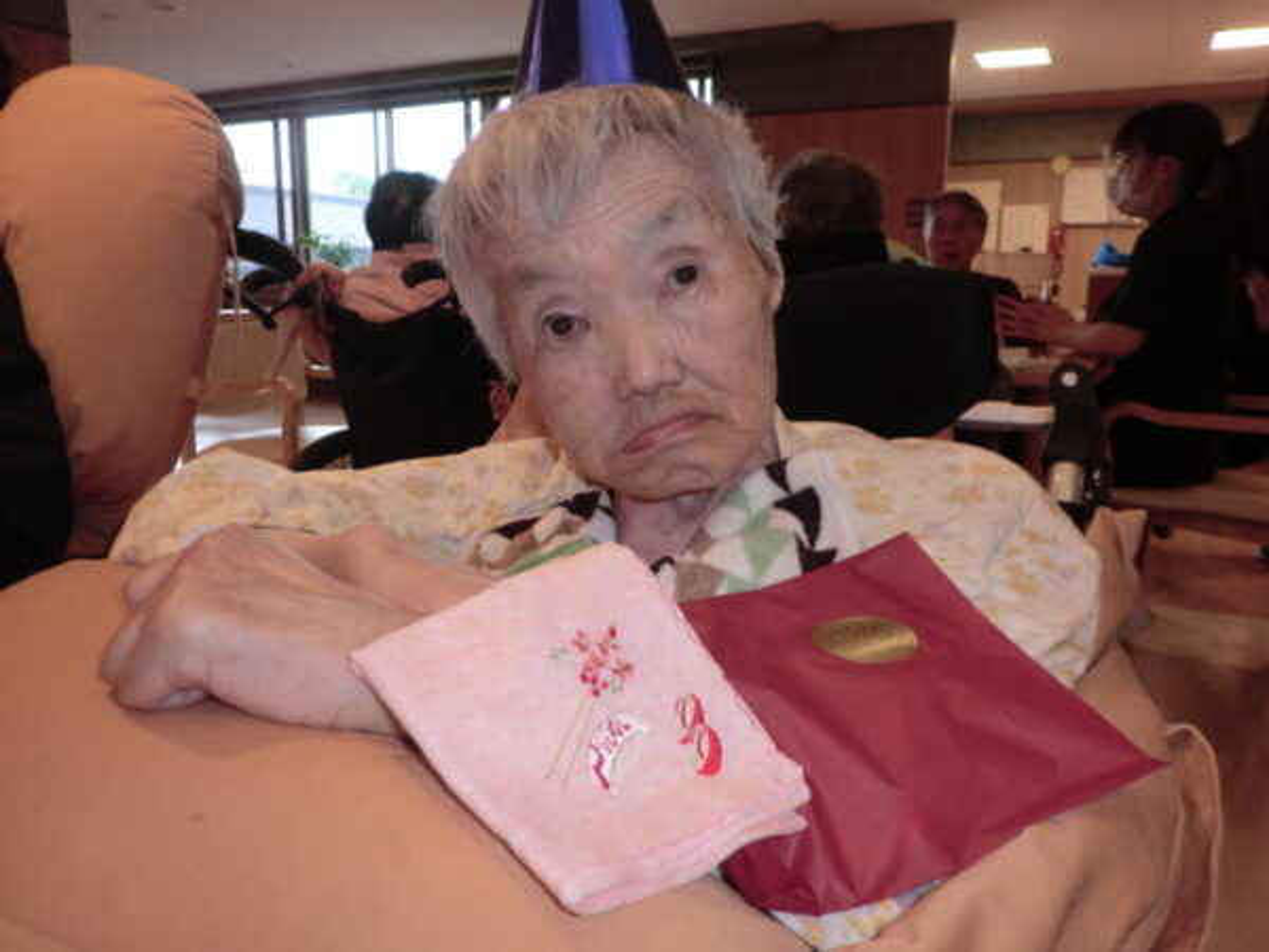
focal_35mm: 26
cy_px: 476
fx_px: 953
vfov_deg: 53.1
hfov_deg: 67.3
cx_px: 634
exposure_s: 1/60
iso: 100
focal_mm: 4.7
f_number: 2.8
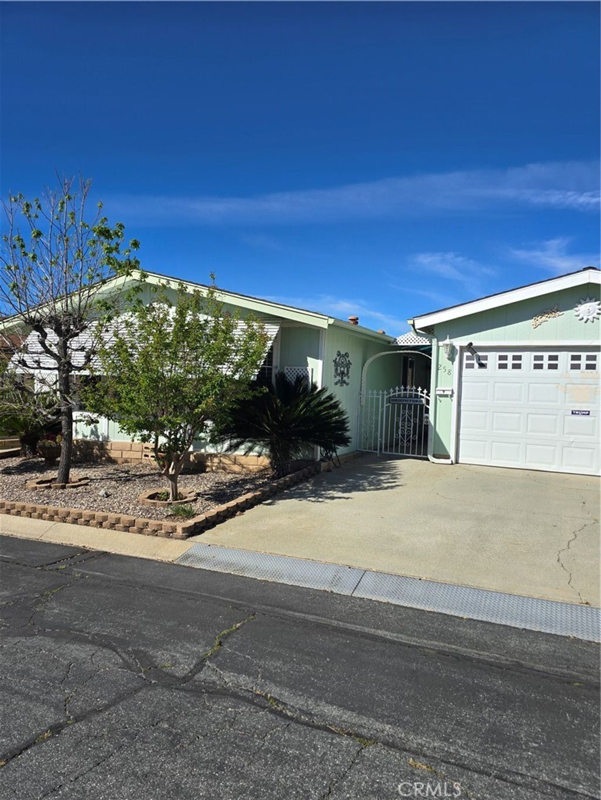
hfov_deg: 58.9
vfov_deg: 73.9
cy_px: 400
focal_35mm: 23
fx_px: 532
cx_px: 300
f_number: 1.7
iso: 12
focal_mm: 6.3
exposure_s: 1/1061
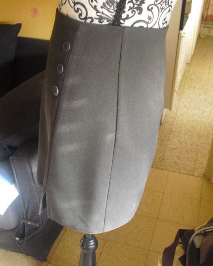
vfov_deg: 40.3
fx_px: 362
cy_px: 134
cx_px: 106
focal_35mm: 46
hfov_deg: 32.7
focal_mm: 7.7
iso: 800
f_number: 3.4
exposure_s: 1/13
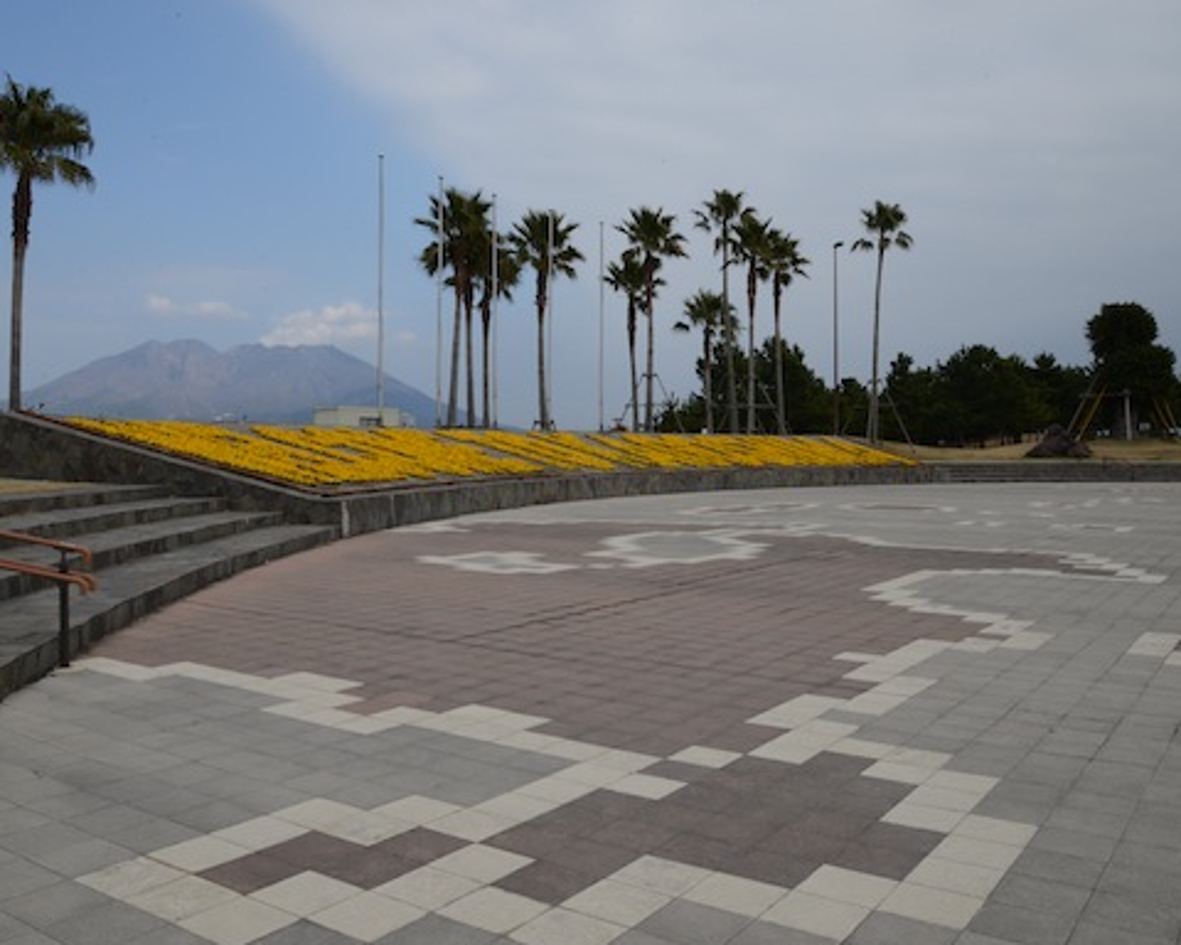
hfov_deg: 57.1
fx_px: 1084
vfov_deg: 47.1
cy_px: 450
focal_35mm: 31
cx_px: 549
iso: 100
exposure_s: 1/30
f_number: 22
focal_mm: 24
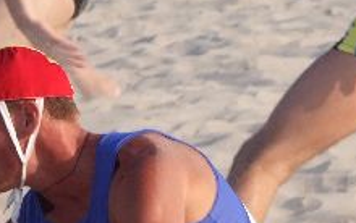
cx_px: -112
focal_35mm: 556
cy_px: 358
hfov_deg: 3.8
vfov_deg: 2.4
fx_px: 5400
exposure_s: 1/450
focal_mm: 100
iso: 500
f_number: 11
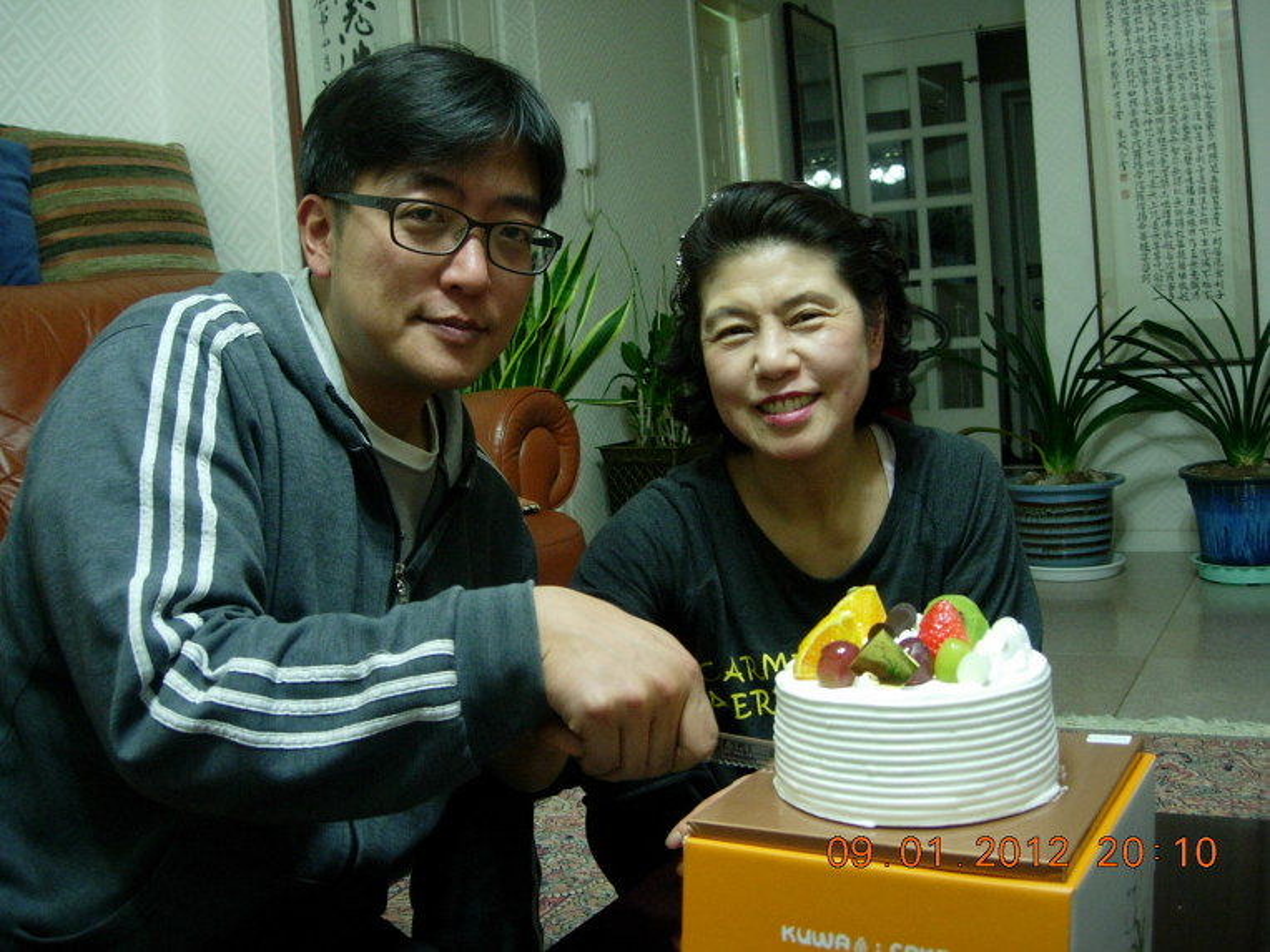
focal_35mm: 38
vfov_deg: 37.7
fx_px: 1394
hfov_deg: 49.0
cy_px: 476
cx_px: 635
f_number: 2.8
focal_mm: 7.8
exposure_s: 1/10.3
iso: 200
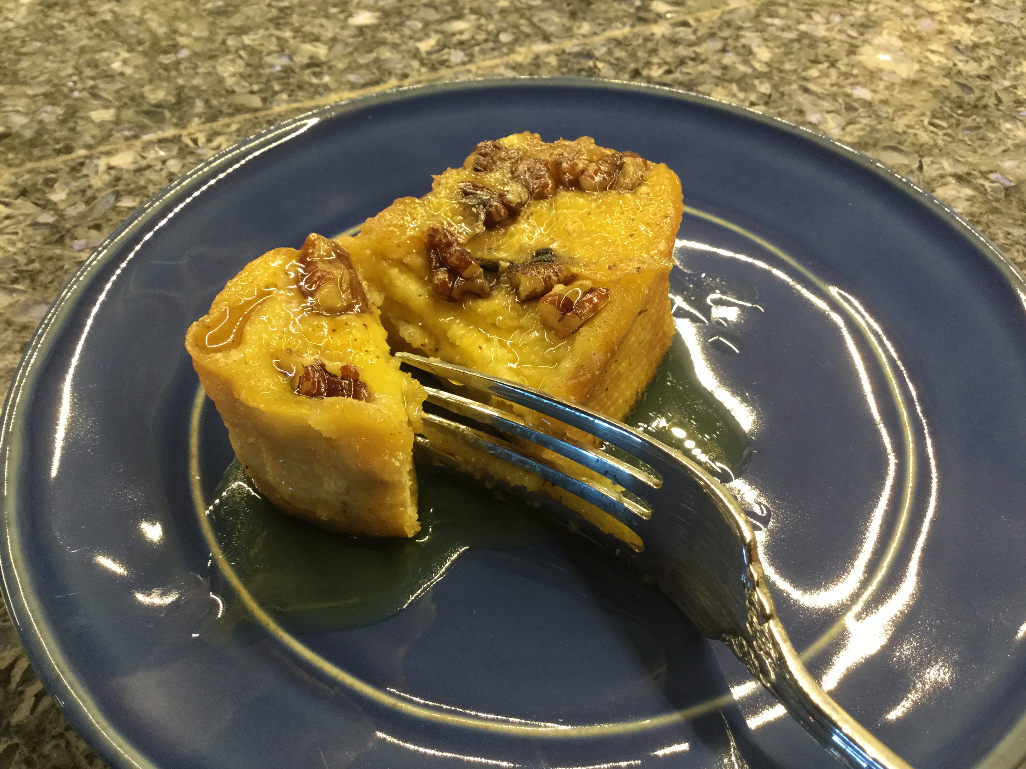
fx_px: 919
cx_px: 513
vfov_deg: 45.4
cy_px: 384
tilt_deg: -46.9
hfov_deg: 58.4
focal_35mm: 31
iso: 64
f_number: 2.4
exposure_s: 1/30
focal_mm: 3.3
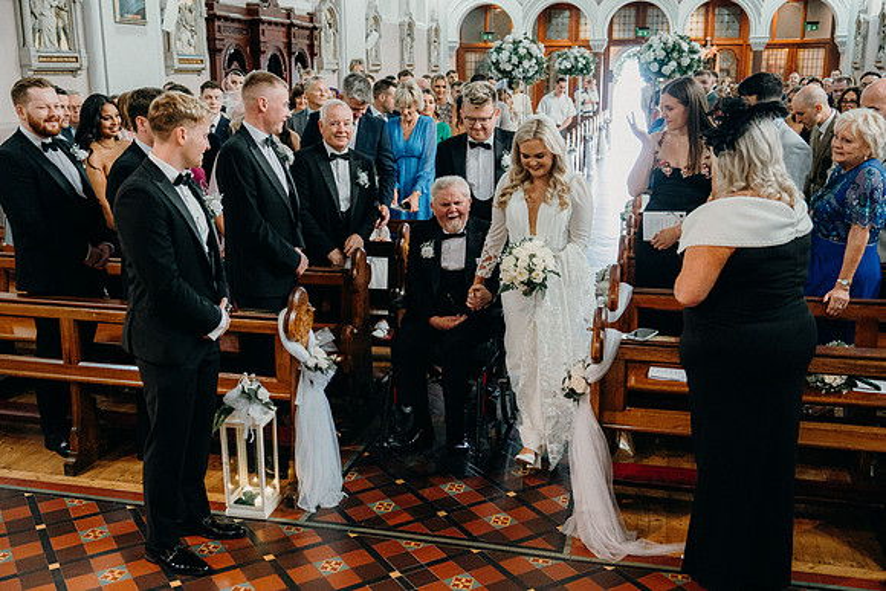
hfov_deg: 53.1
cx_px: 443
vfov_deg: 36.9
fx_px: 886
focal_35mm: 36
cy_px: 296
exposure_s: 1/160
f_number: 3.5
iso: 5000
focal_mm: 36
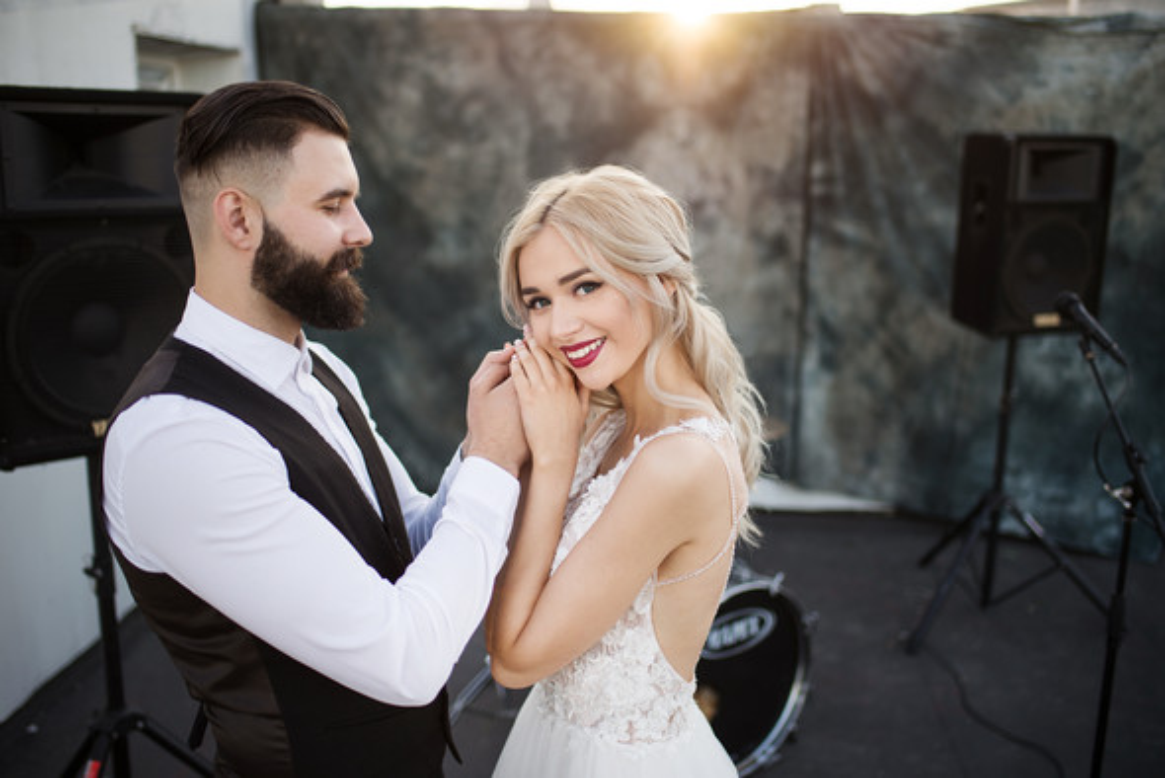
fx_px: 1133
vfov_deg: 37.9
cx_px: 582
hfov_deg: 54.4
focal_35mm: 35
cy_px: 389
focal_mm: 35
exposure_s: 1/500
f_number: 1.8
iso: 100
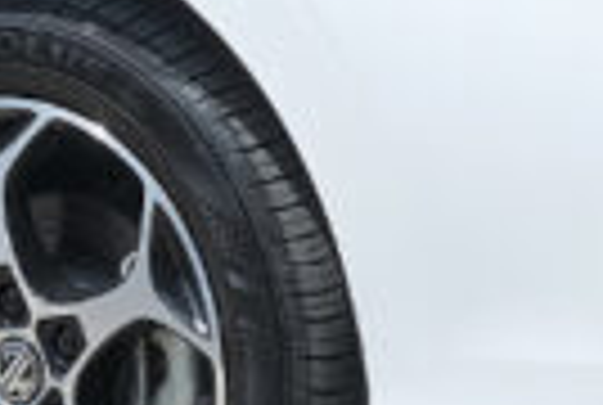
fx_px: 6144
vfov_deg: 3.8
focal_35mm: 366
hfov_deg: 5.6
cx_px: -76
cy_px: -155
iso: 160
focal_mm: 32.3
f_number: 9
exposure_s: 1/250
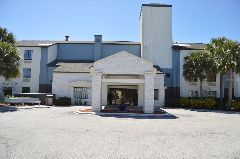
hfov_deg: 67.4
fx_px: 180
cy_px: 80
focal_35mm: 27
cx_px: 120
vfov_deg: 47.8
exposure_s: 1/1600
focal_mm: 18
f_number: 3.5
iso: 200
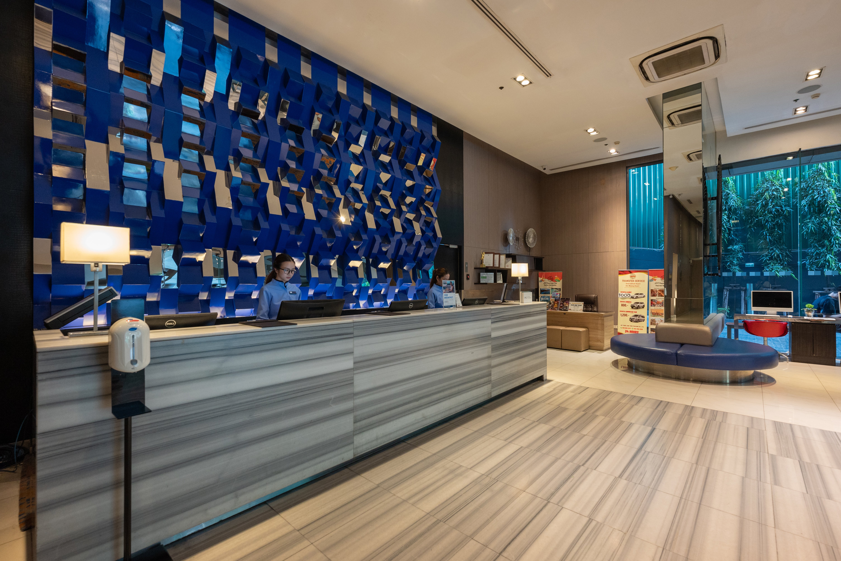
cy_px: 280
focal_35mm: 14
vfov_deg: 81.3
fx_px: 327
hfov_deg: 104.2
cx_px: 420
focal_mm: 14
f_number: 5.6
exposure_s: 1/30
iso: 1000
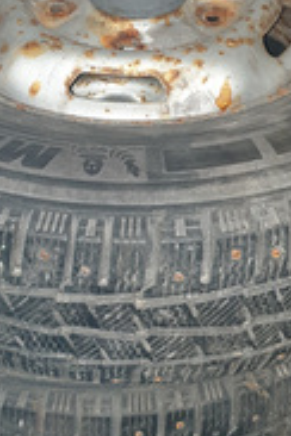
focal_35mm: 74
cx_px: 120
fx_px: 897
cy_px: 148
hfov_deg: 18.4
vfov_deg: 27.2
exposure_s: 1/24
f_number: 1.5
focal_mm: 4.3
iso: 100
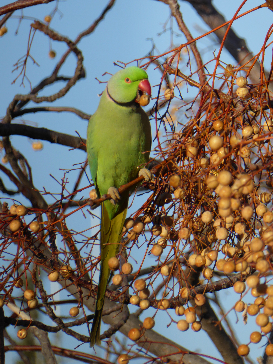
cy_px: 182
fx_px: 7571
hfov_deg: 2.1
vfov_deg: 2.8
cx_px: 136
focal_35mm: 720
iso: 80
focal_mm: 129
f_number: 6.4
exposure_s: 1/200
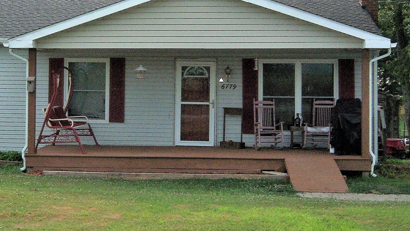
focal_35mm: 61
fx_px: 663
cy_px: 46
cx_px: 133
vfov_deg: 19.5
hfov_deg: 34.0
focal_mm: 7.5
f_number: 4.8
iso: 160
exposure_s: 1/640
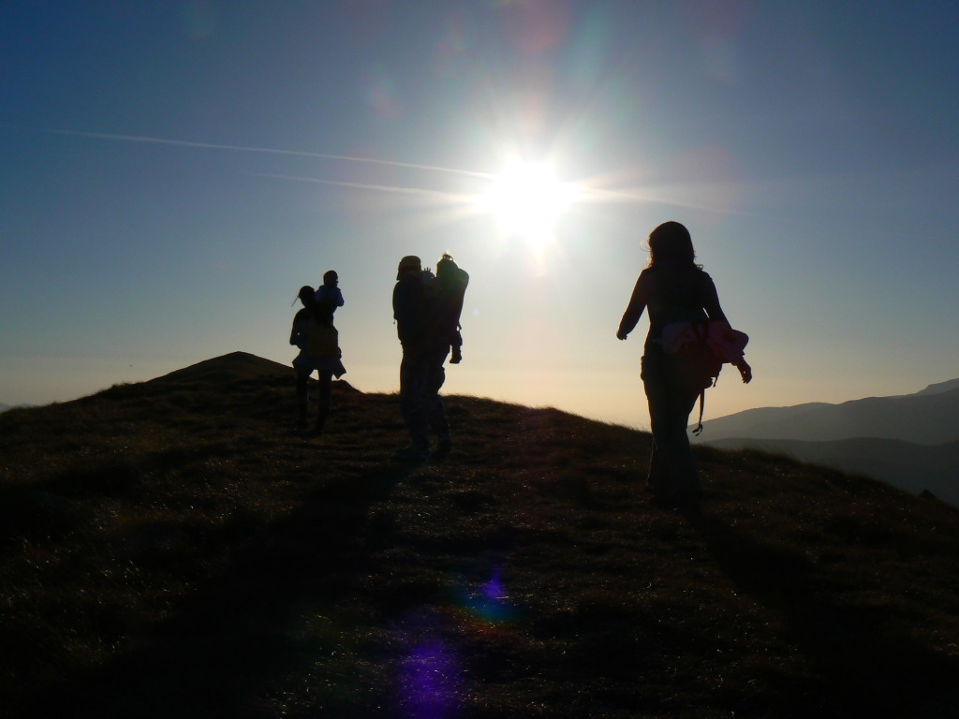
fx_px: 997
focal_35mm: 36
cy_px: 360
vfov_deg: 39.7
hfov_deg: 51.4
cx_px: 480
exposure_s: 1/2000
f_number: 8
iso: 80
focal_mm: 6
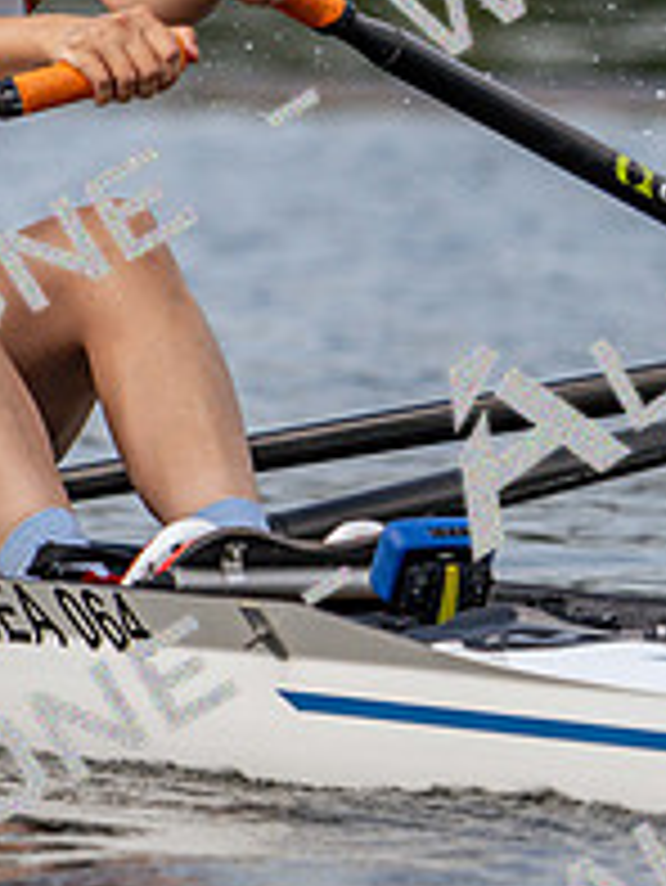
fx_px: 21423
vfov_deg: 2.4
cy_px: 133
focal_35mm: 836
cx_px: 63
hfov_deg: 1.8
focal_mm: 295
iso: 400
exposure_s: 1/1600
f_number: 5.6
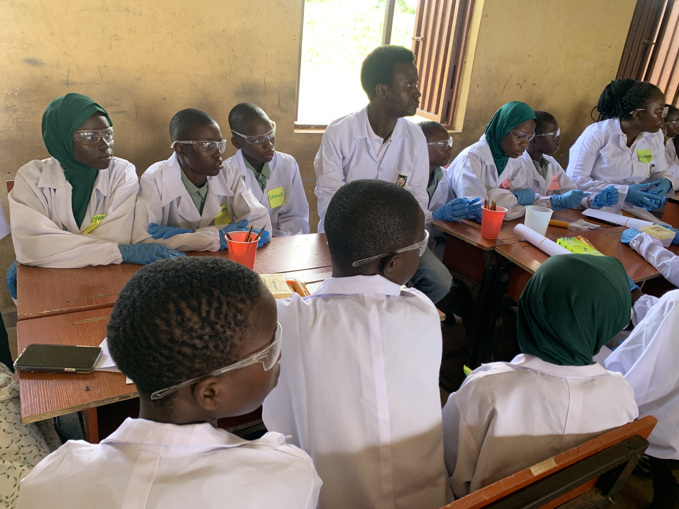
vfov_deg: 53.1
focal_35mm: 26
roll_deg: -5.7
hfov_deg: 67.3
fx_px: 510
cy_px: 254
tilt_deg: -24.5
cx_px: 340
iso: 100
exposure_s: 1/103
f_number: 1.8
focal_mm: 4.25
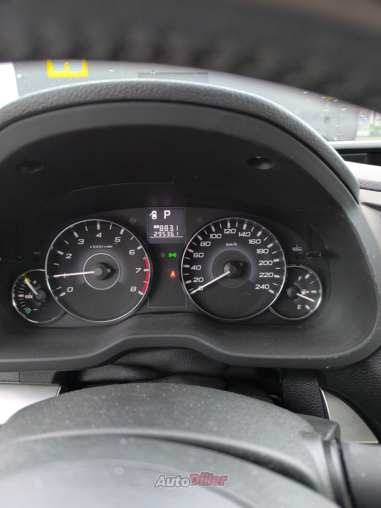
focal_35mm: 23
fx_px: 338
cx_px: 190
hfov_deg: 58.9
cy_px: 254
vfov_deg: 73.9
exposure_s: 1/100
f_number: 1.65
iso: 400
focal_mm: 6.14
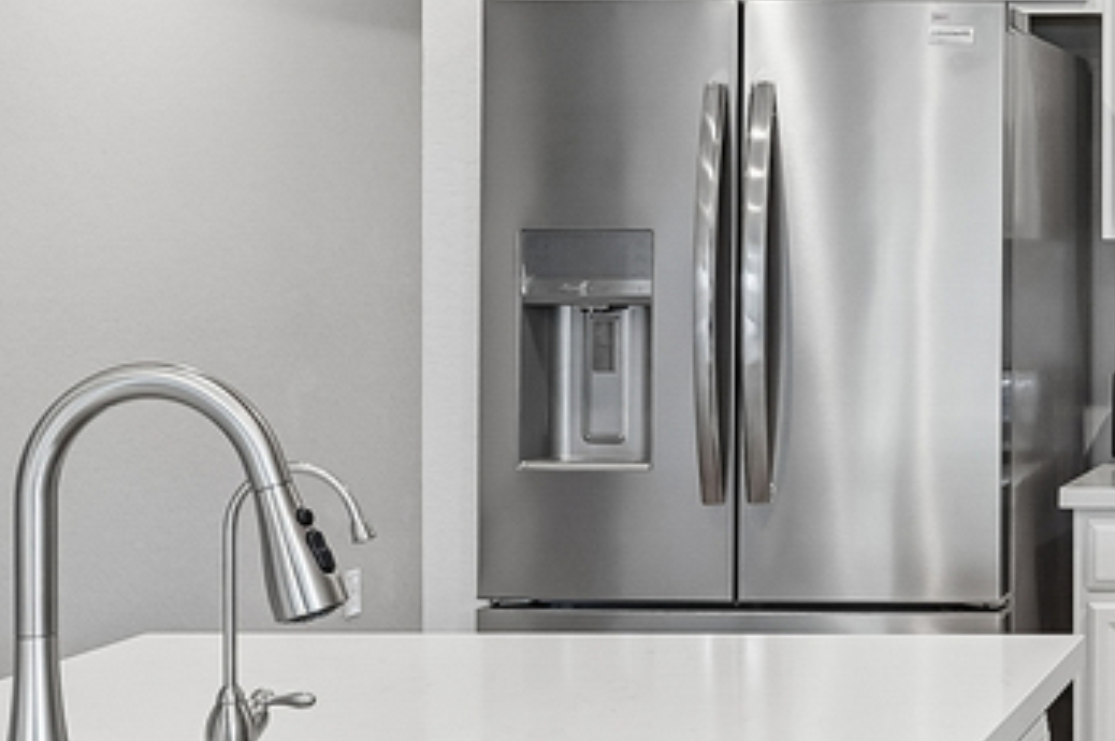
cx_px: 1518
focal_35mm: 75
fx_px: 2321
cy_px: 216
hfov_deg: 23.3
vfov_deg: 18.1
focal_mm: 16
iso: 400
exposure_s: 1/25
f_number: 8
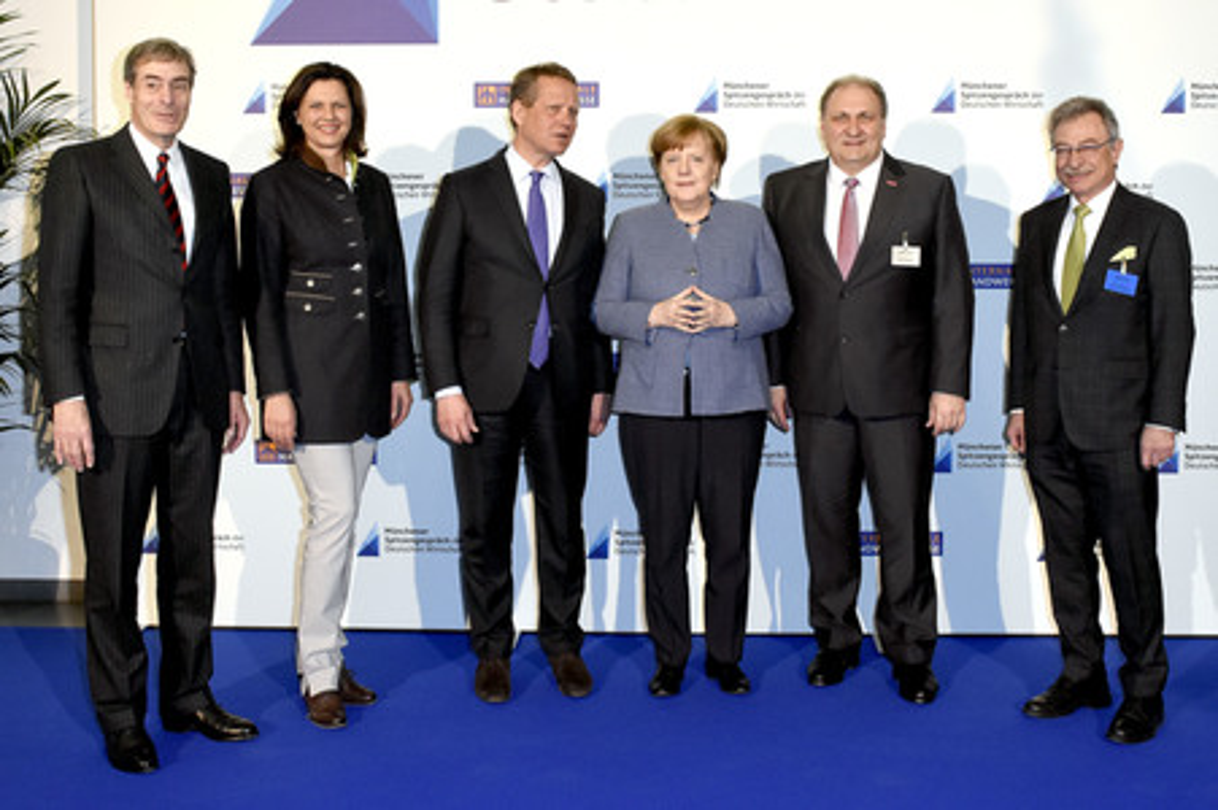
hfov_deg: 57.3
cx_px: 609
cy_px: 405
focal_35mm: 33
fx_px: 1116
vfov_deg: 39.9
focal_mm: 22
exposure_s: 1/160
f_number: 6.3
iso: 1600
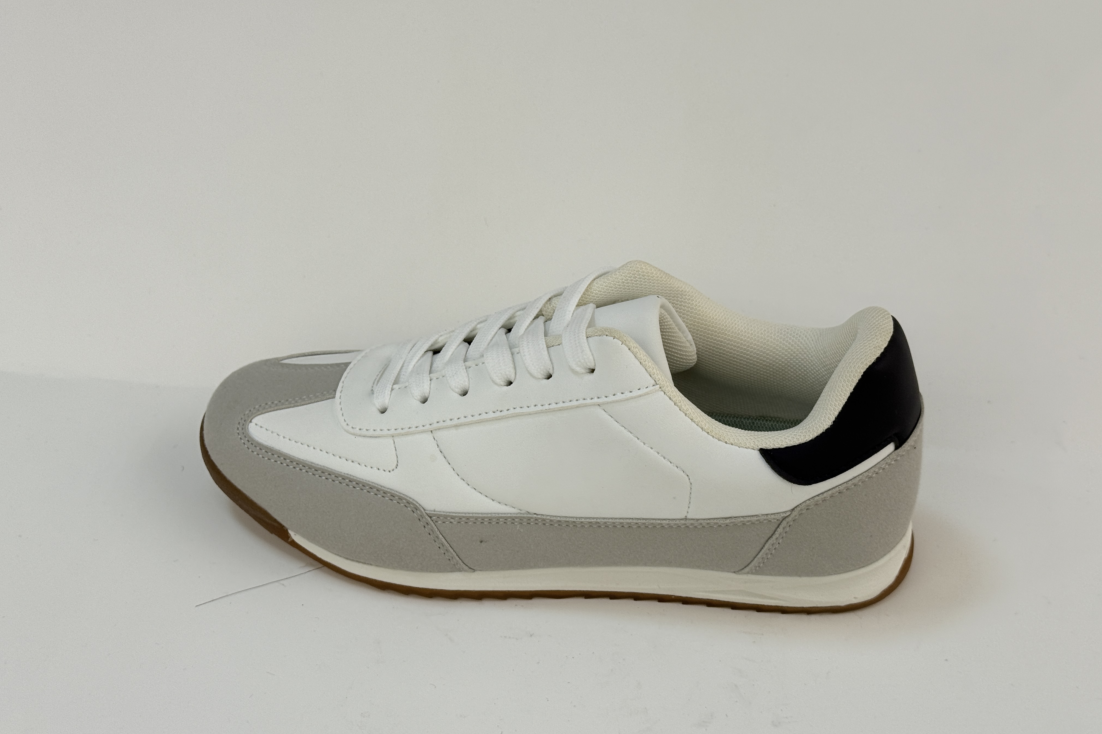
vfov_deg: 27.0
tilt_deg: -36.7
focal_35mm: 50
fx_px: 1530
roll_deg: +1.0
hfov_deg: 39.6
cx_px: 551
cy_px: 382
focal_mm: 6.76
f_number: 1.78
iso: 50
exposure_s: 1/159
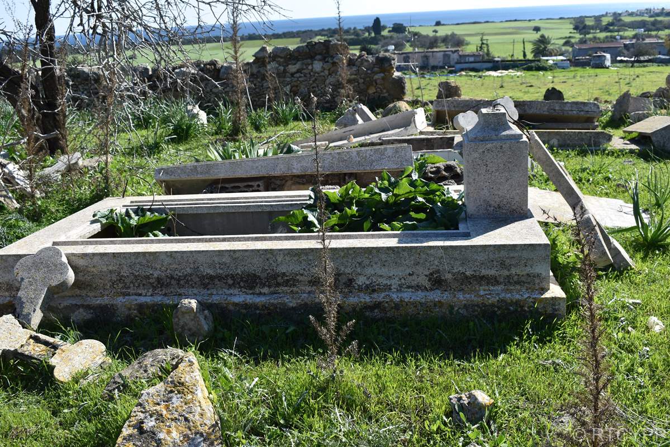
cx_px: 335
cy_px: 224
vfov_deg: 36.9
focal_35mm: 36
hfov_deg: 53.1
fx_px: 670
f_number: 8
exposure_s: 1/250
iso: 100
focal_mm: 24
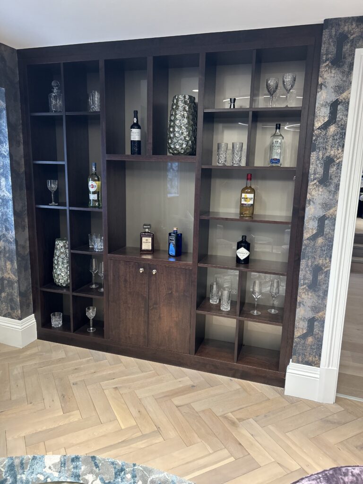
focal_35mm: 26
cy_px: 242
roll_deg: -1.1
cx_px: 182
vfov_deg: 67.3
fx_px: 364
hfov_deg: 53.1
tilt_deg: -11.2
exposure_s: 1/50
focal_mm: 5.7
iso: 160
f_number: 1.5
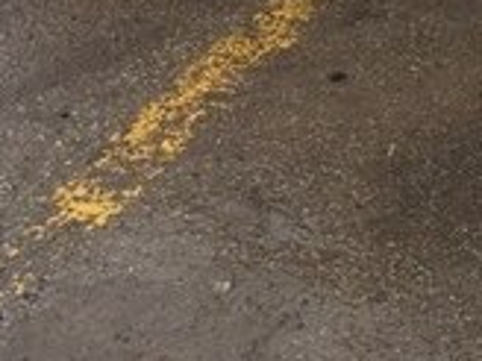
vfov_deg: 11.6
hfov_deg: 15.3
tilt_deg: -14.4
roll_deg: +1.1
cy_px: -313
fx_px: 1629
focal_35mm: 117
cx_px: 758
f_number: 2.2
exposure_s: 1/1414
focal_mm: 4.15
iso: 32
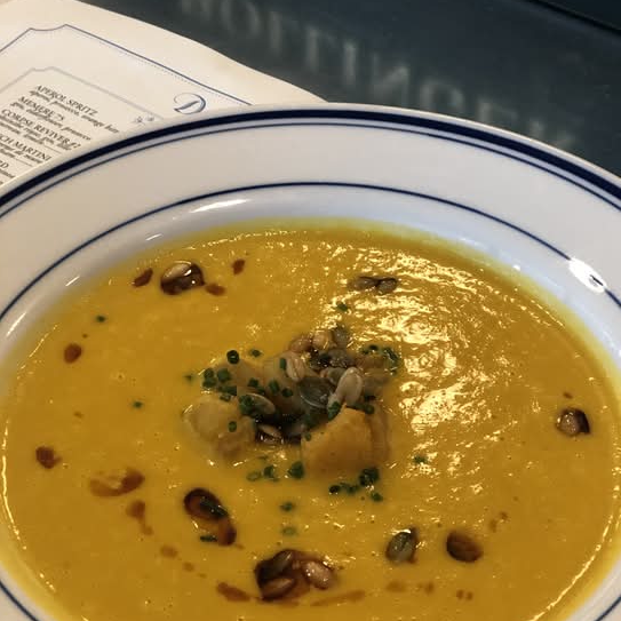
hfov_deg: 25.4
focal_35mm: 68
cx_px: 313
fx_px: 1380
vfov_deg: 25.2
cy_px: 412
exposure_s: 1/30
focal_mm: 6.6
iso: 160
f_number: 2.8
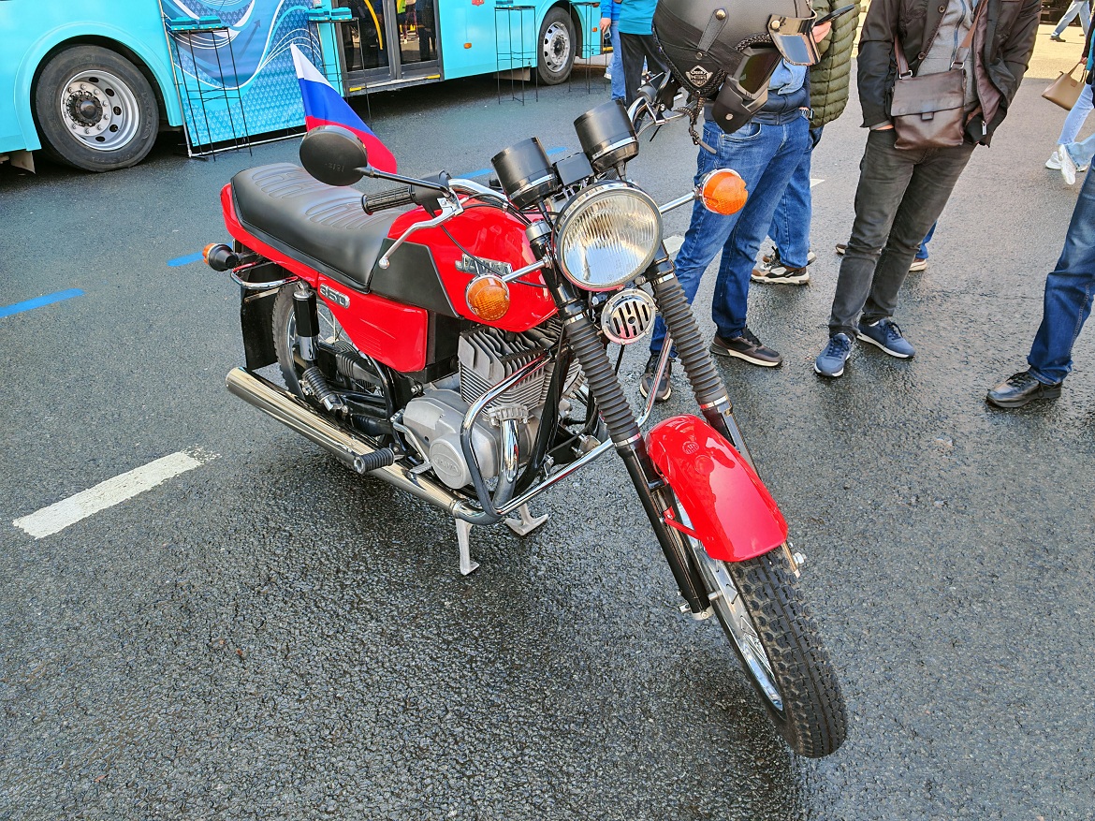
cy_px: 410
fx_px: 759
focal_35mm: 24
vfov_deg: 56.8
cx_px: 548
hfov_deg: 71.6
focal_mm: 6.83
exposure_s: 1/500
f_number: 2
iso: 100
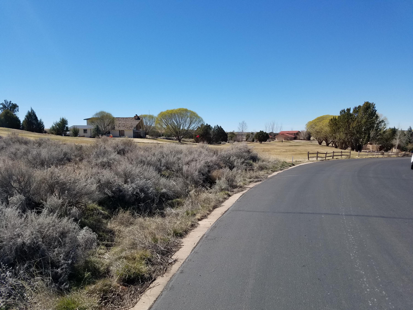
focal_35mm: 26
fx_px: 310
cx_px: 206
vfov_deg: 53.1
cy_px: 155
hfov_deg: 67.3
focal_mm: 4.2
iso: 50
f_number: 1.7
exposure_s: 1/3032
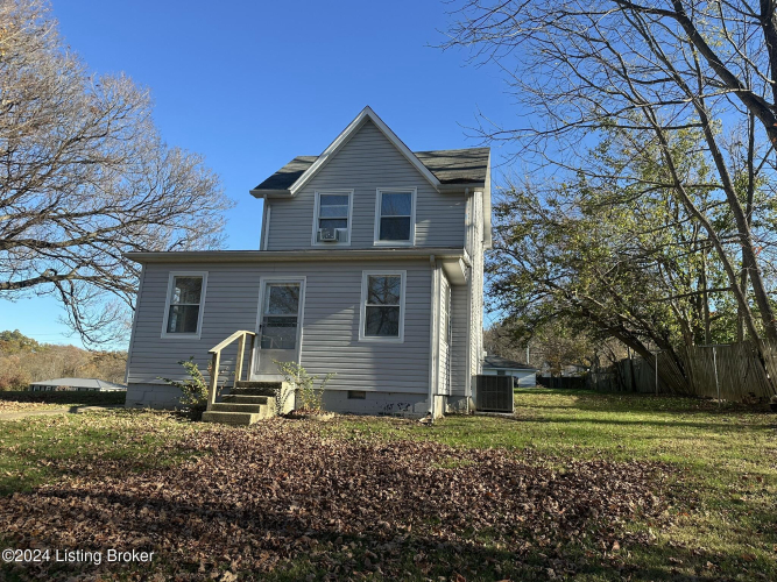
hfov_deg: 71.6
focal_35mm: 24
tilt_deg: +9.9
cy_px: 291
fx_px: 539
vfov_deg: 56.8
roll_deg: -2.8
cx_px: 388
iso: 80
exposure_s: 1/1812
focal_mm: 6.86
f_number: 1.78
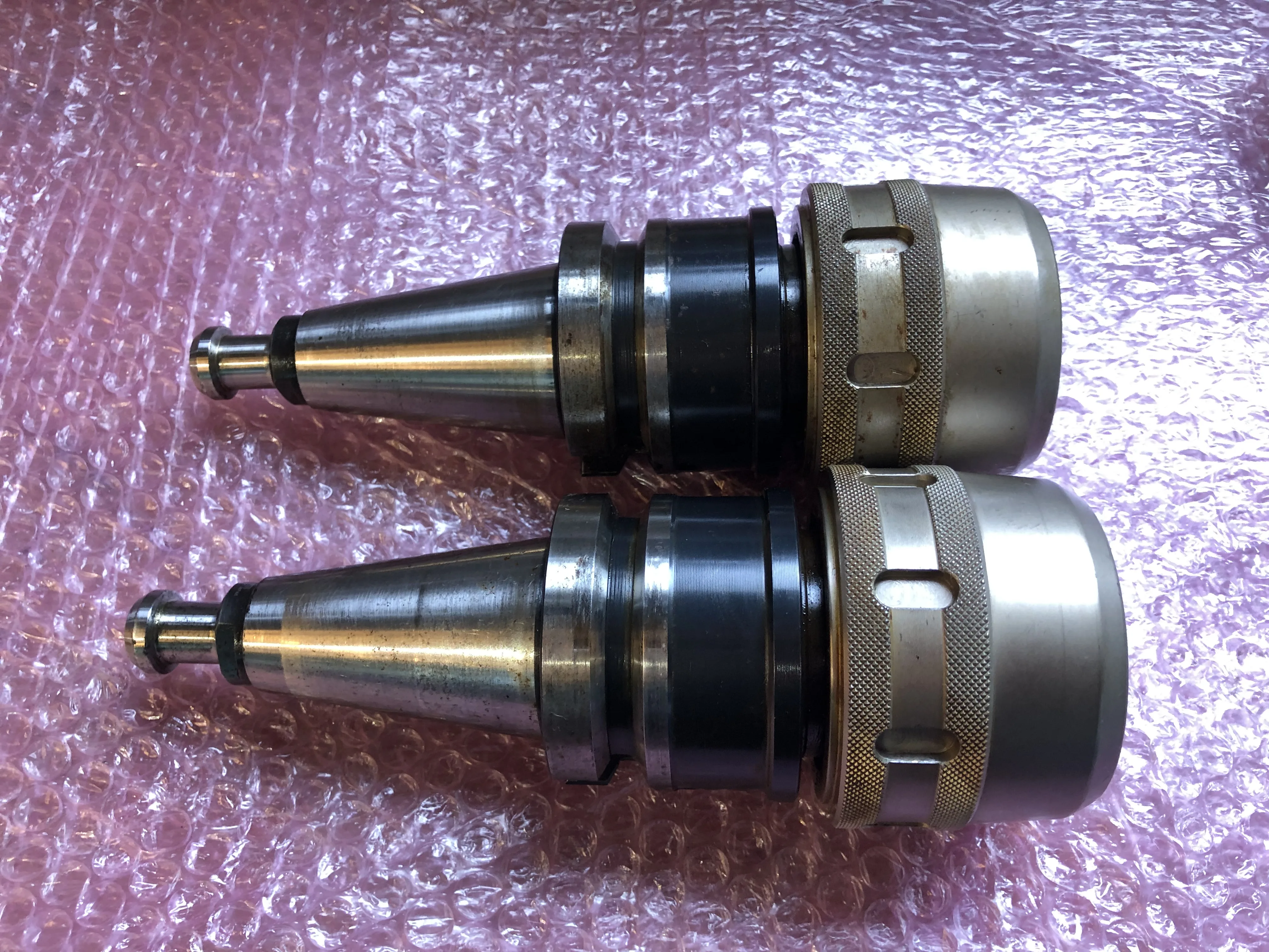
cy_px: 476
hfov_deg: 63.4
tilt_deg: -63.6
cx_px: 634
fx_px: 1026
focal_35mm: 28
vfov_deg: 49.7
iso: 40
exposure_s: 1/15
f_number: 1.8
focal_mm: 3.99
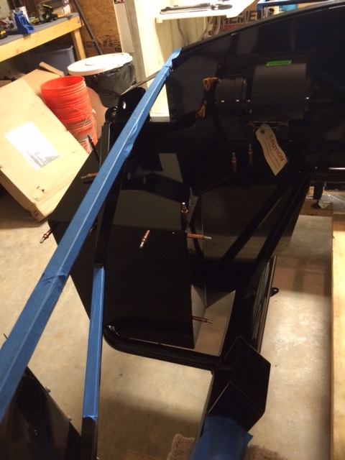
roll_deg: +8.3
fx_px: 385
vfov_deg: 61.7
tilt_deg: -35.4
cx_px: 172
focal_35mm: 29
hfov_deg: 48.2
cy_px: 230
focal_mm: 4.15
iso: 320
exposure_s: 1/20
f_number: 2.2
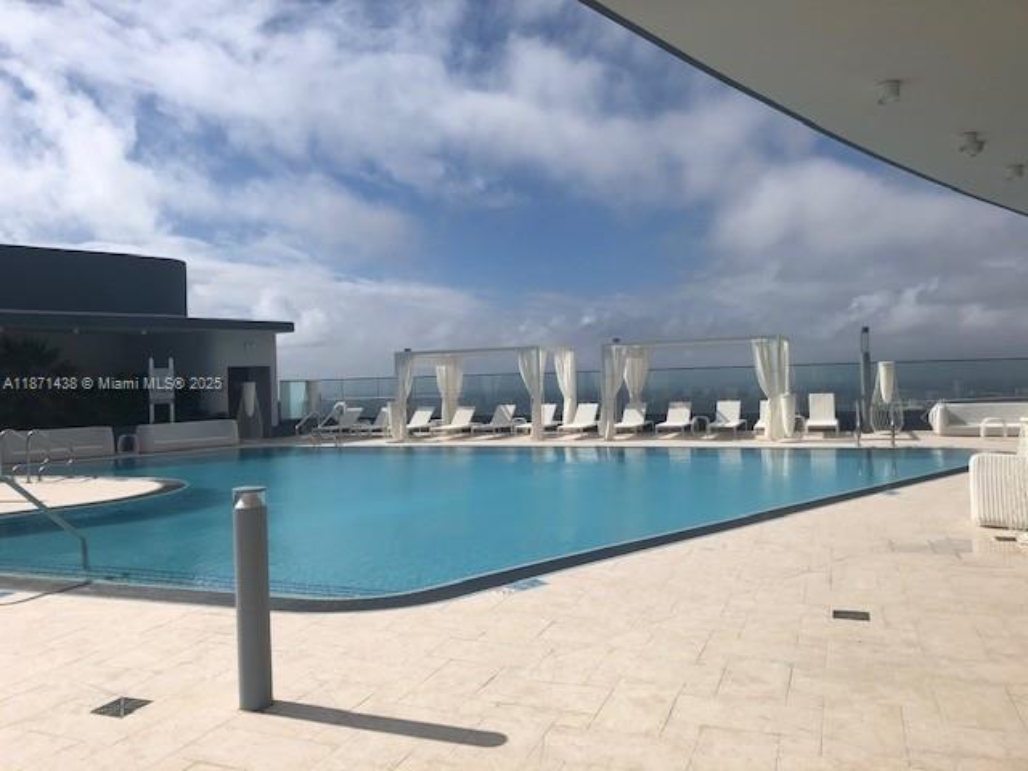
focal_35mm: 28
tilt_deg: -0.4
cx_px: 514
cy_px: 386
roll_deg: +2.1
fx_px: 832
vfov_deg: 49.7
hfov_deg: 63.4
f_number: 1.8
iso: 25
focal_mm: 3.99
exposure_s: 1/6897
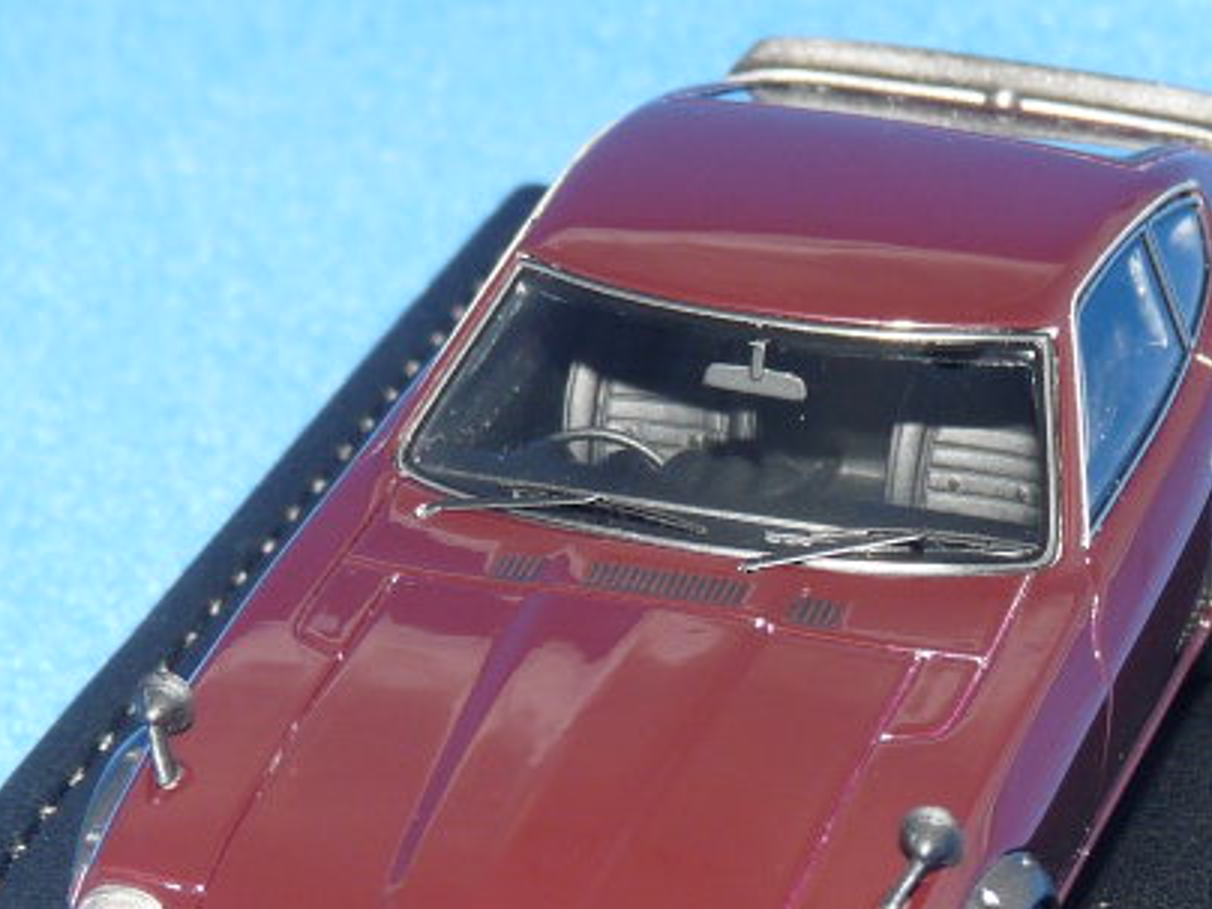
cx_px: 687
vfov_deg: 7.3
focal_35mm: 203
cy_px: 672
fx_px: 7108
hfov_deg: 9.7
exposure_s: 1/80
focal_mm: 12.8
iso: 100
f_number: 4
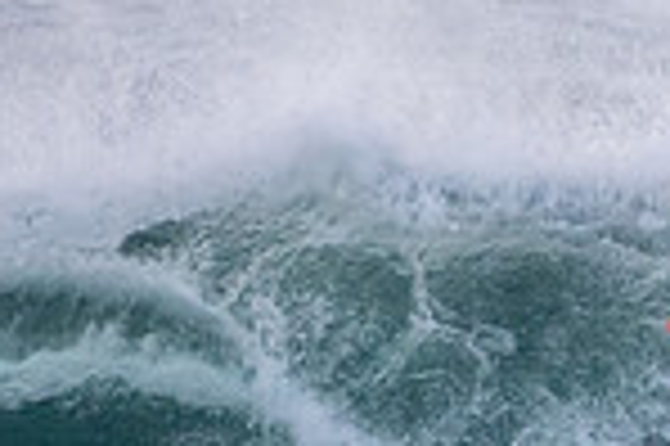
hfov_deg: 0.7
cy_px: 466
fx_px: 54340
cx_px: 1106
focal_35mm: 2923
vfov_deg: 0.5
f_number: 5.6
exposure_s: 1/1250
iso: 2000
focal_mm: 500
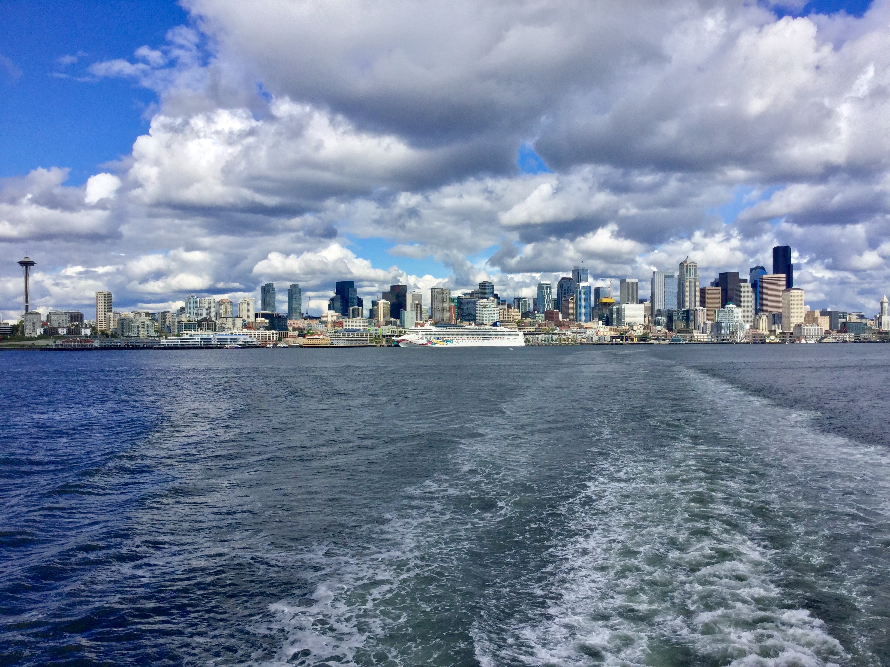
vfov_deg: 45.4
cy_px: 334
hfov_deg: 58.4
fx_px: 797
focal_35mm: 31
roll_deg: +0.5
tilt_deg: +0.7
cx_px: 445
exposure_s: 1/2398
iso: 25
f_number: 2.4
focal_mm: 3.3
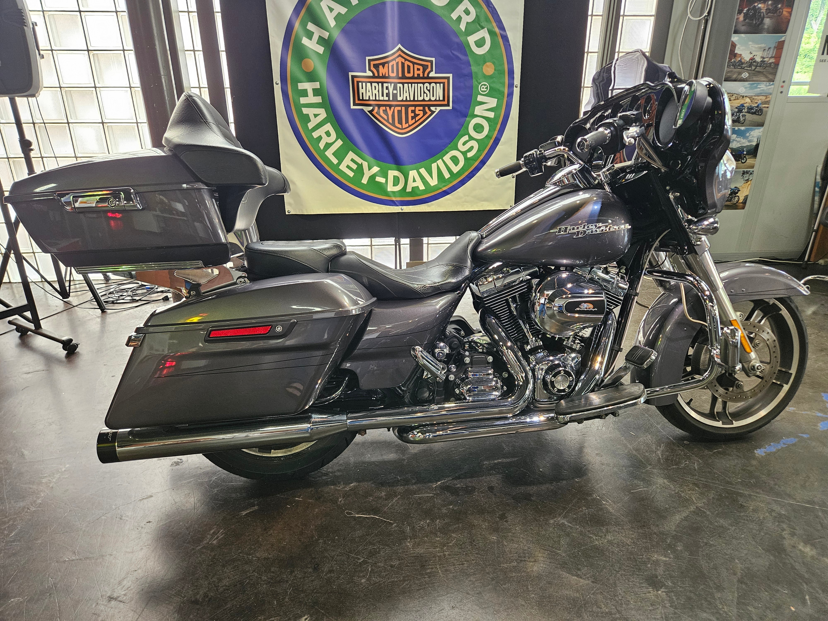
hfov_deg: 73.9
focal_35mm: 23
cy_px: 310
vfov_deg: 58.9
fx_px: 550
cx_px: 414
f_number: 1.8
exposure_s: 1/120
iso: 400
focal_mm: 5.4
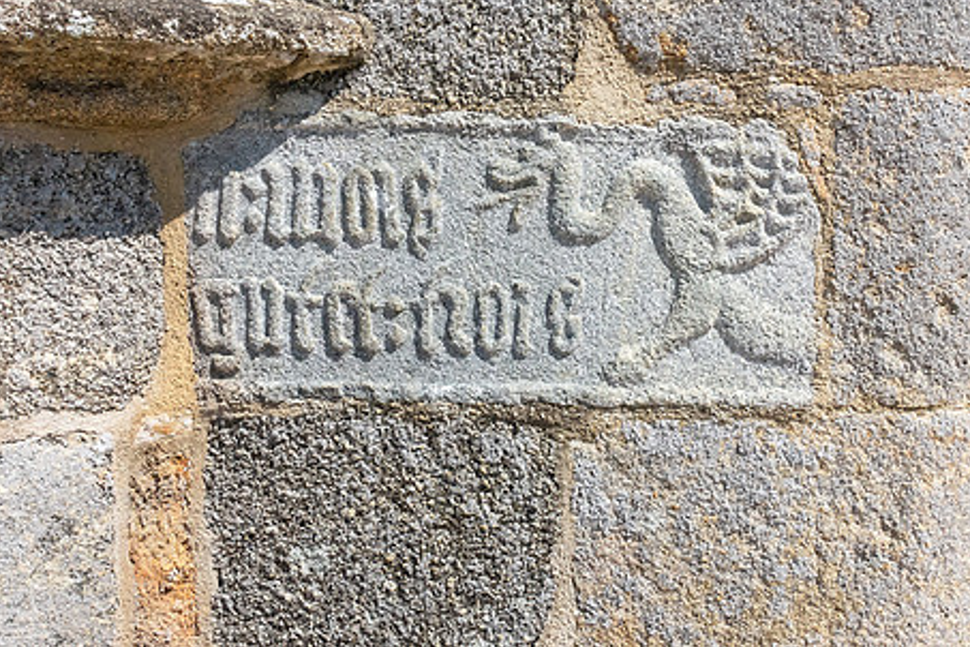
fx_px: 943
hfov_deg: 54.4
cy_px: 246
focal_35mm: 35
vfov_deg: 37.6
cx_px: 512
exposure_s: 1/400
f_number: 7.1
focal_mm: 8.8
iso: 1000
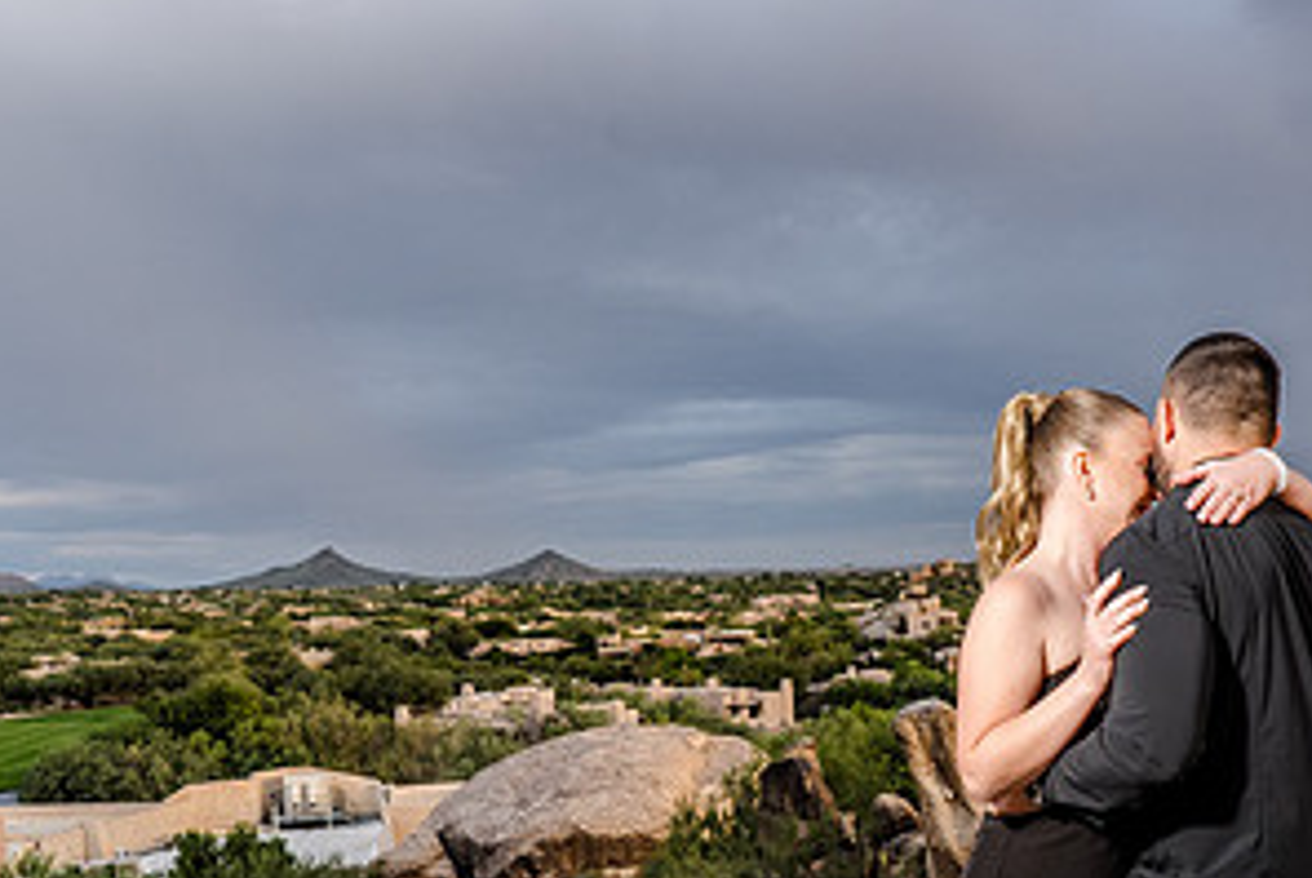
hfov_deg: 41.5
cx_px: 838
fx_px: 1715
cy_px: 663
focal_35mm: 47
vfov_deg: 28.3
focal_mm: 24
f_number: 5.6
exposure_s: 1/250
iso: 250
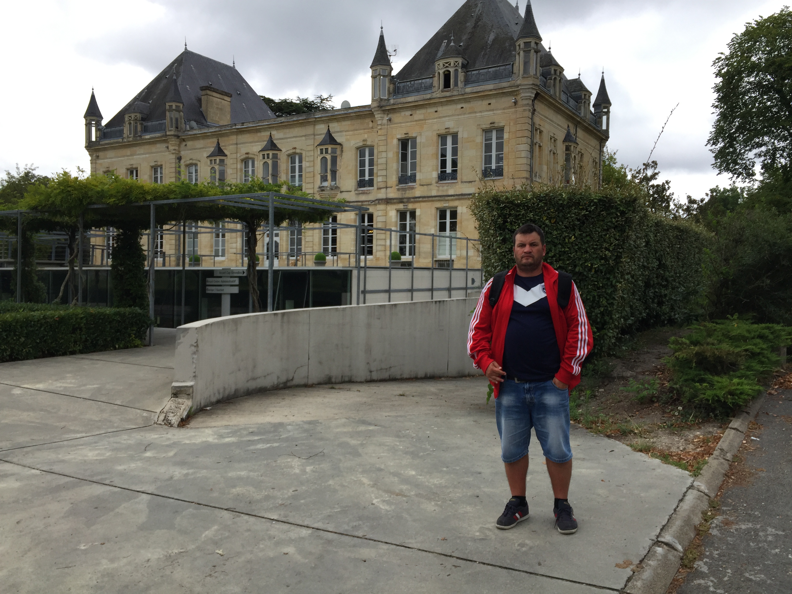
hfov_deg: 61.7
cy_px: 297
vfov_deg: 48.2
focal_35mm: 29
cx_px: 396
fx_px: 664
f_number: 2.2
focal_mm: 4.15
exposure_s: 1/1099
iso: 32
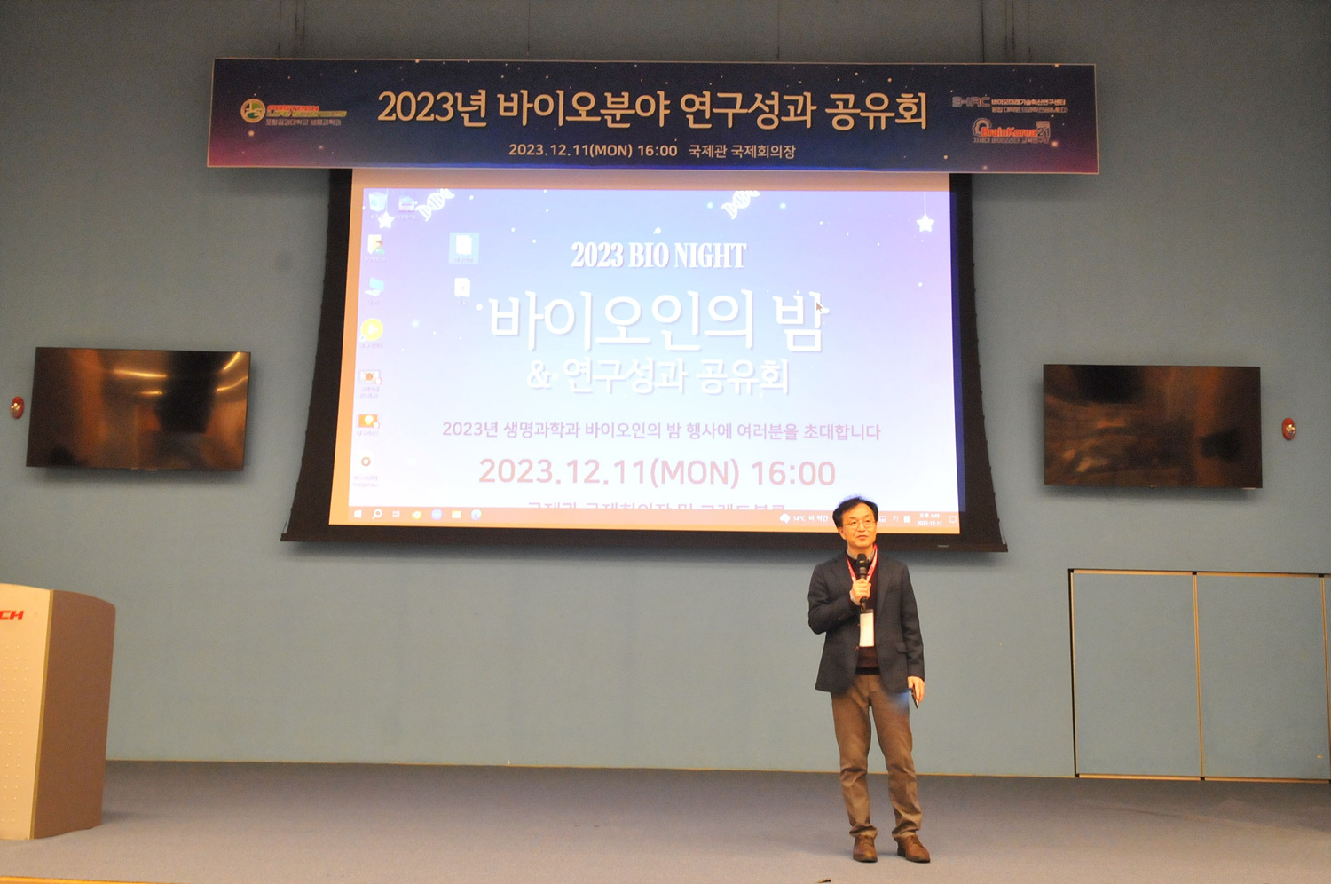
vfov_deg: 36.8
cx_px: 666
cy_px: 442
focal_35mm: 36
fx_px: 1329
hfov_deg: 53.2
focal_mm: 24
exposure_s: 1/20
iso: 3200
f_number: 7.1
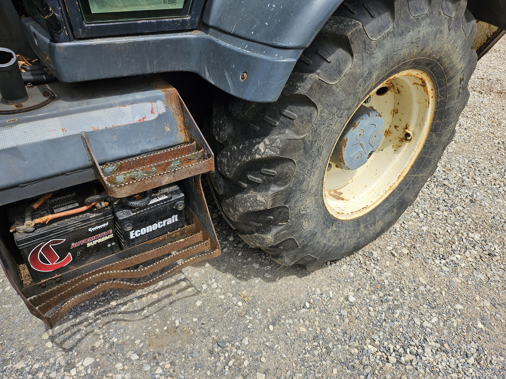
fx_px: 351
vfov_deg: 56.8
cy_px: 190
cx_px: 253
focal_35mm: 24
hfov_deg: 71.6
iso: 50
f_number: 1.8
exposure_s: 1/3100
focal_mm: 5
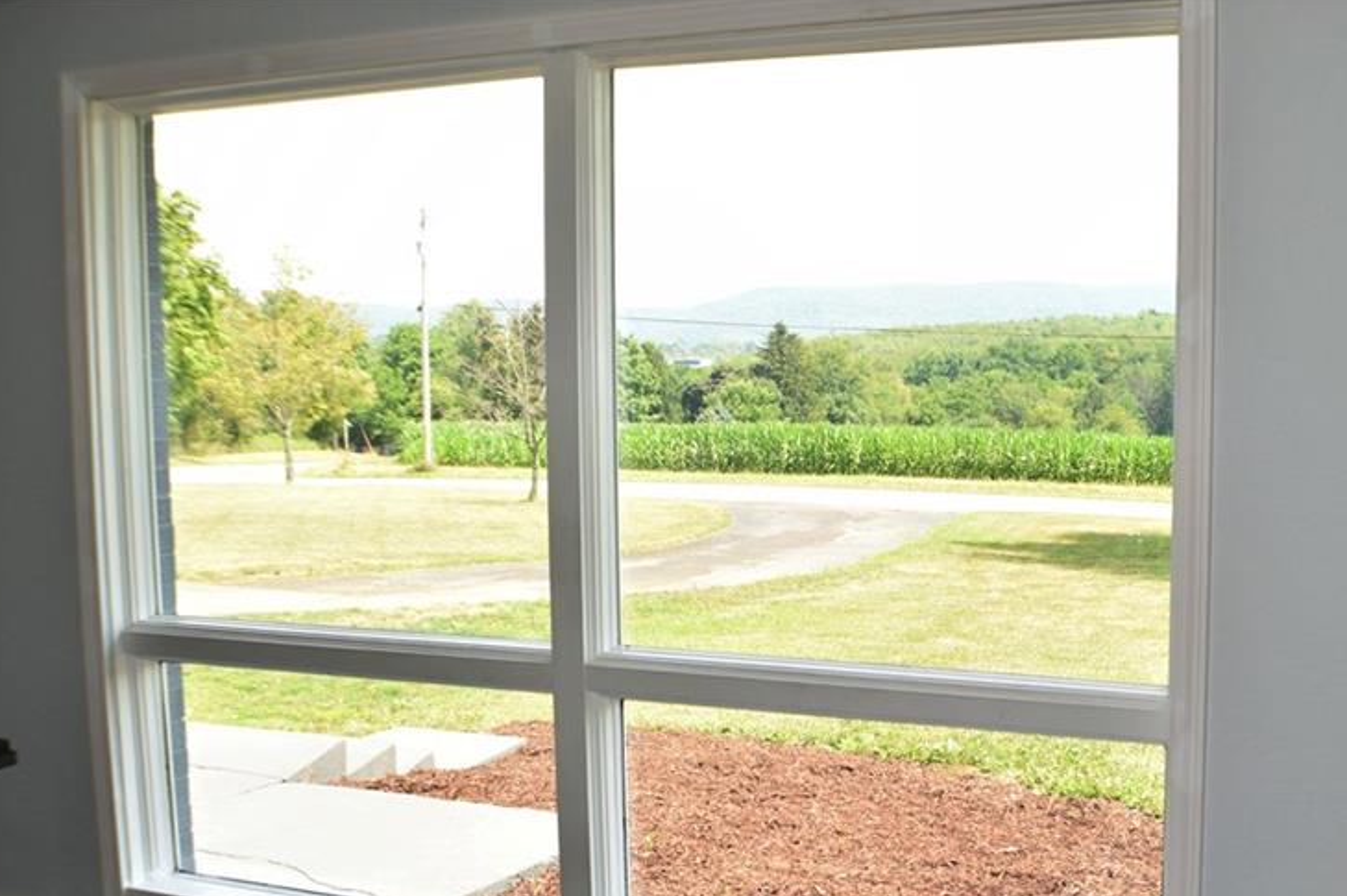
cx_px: 918
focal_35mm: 59
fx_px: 2206
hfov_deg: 33.6
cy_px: 624
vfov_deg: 22.8
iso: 400
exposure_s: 1/200
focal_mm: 28
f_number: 6.3
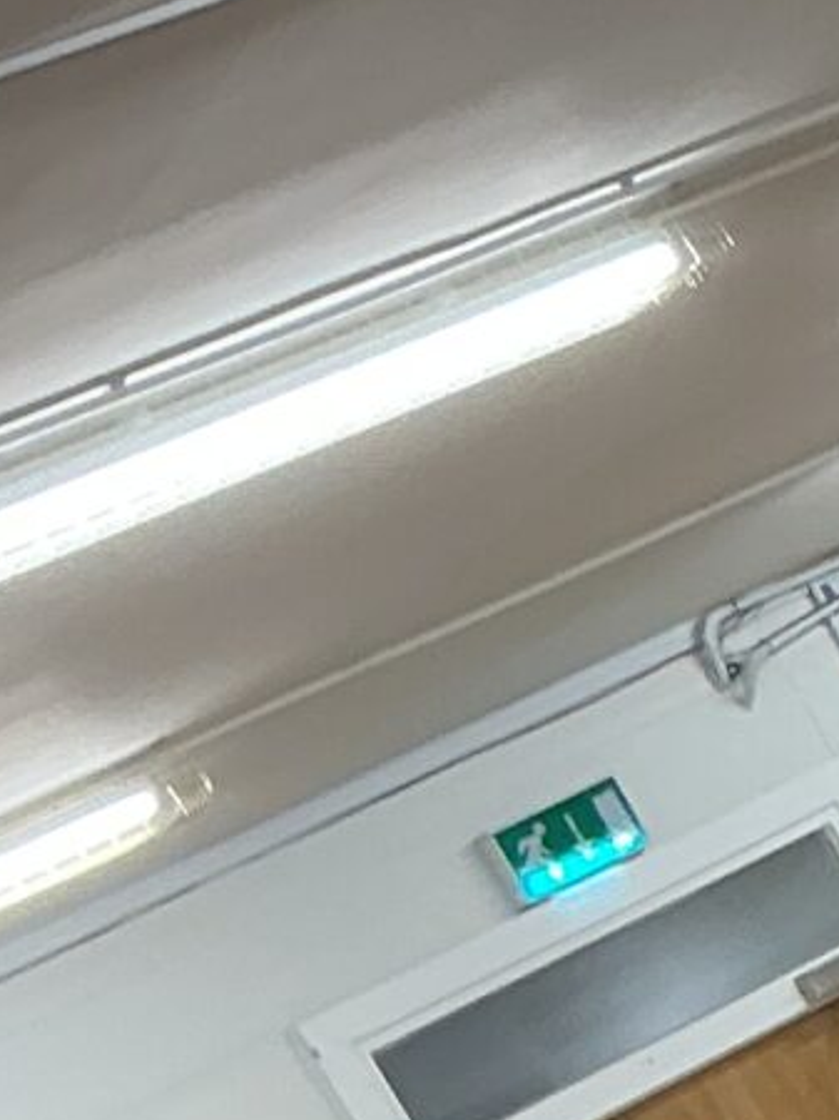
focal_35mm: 165
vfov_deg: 11.3
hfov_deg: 8.0
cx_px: 2298
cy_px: 1872
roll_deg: +27.4
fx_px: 5337
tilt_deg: -16.4
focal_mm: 3
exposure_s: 1/50
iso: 50
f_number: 1.8
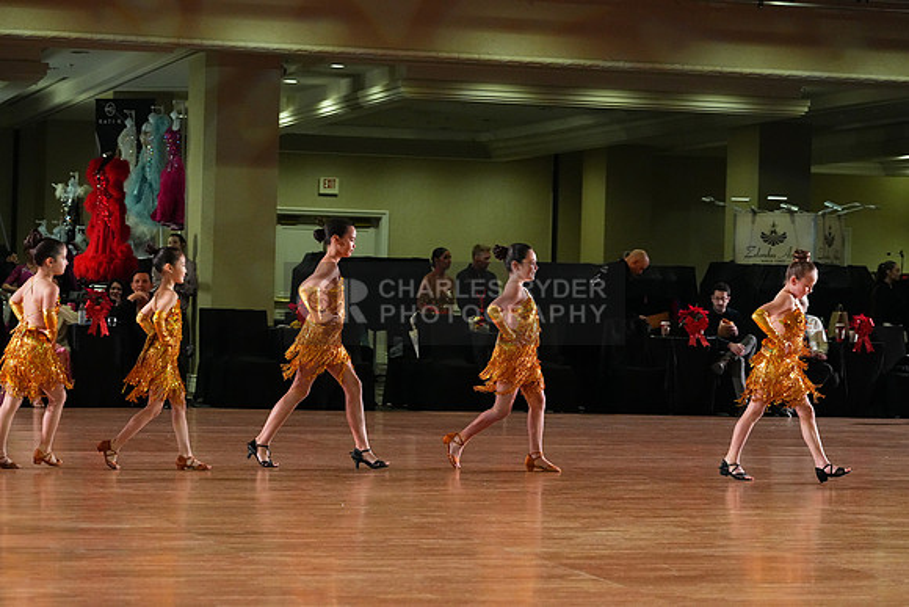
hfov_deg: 20.8
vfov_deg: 14.0
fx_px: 2475
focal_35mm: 98
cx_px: 454
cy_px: 304
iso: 8000
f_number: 6.3
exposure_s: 1/400
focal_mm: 98
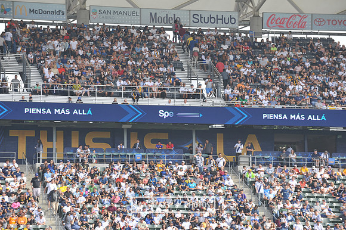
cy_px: 115
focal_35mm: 180
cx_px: 173
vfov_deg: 7.6
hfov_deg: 11.4
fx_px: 1729
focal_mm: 180
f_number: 7.1
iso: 200
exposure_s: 1/200
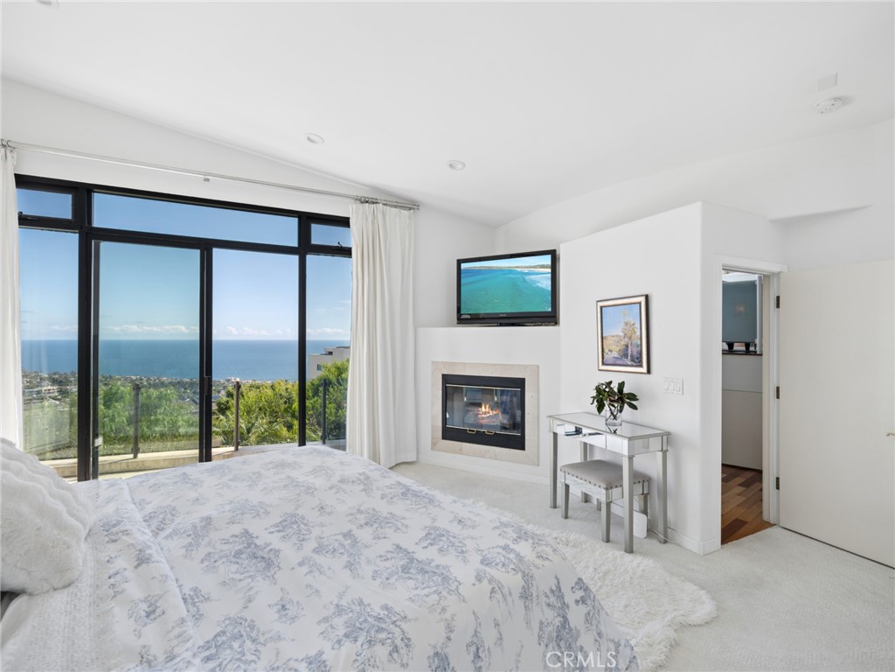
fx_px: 414
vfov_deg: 78.1
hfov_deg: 94.5
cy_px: 336
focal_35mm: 16
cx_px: 448
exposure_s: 1/120
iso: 200
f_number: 7.1
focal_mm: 20
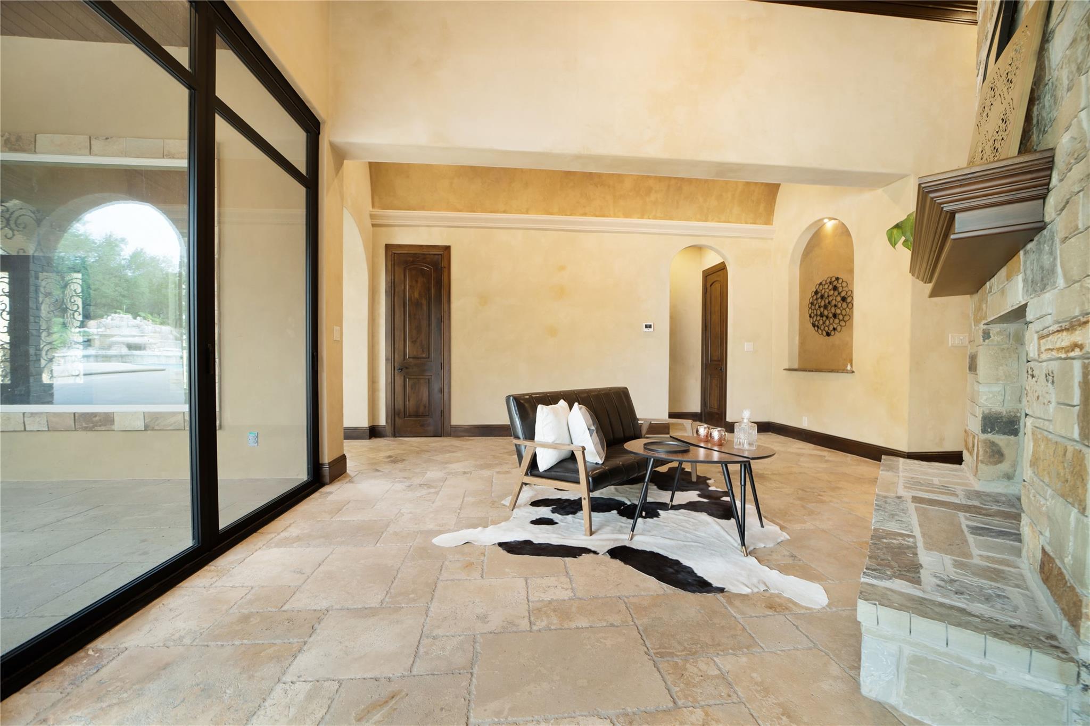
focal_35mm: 14
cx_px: 545
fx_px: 424
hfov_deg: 104.3
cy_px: 363
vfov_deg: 81.2
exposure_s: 1/30
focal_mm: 14
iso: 500
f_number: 4
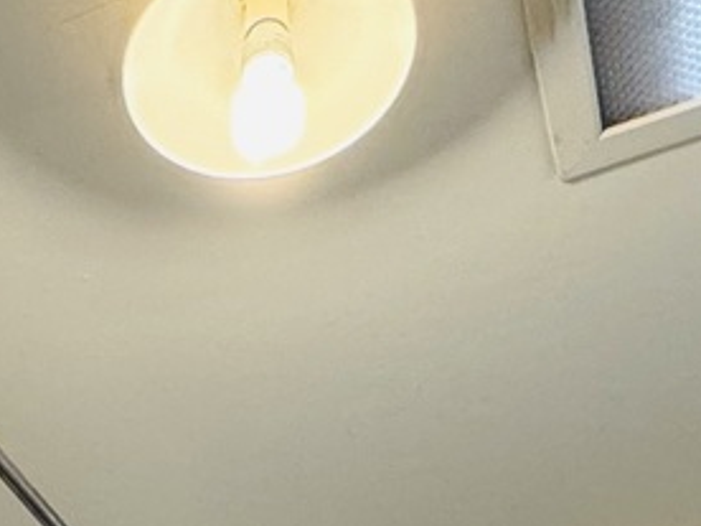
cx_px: 18
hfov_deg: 24.6
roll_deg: +0.9
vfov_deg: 12.7
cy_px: 1404
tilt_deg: -2.0
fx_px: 1539
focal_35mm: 76
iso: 160
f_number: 2.2
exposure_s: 1/50
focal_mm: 2.22
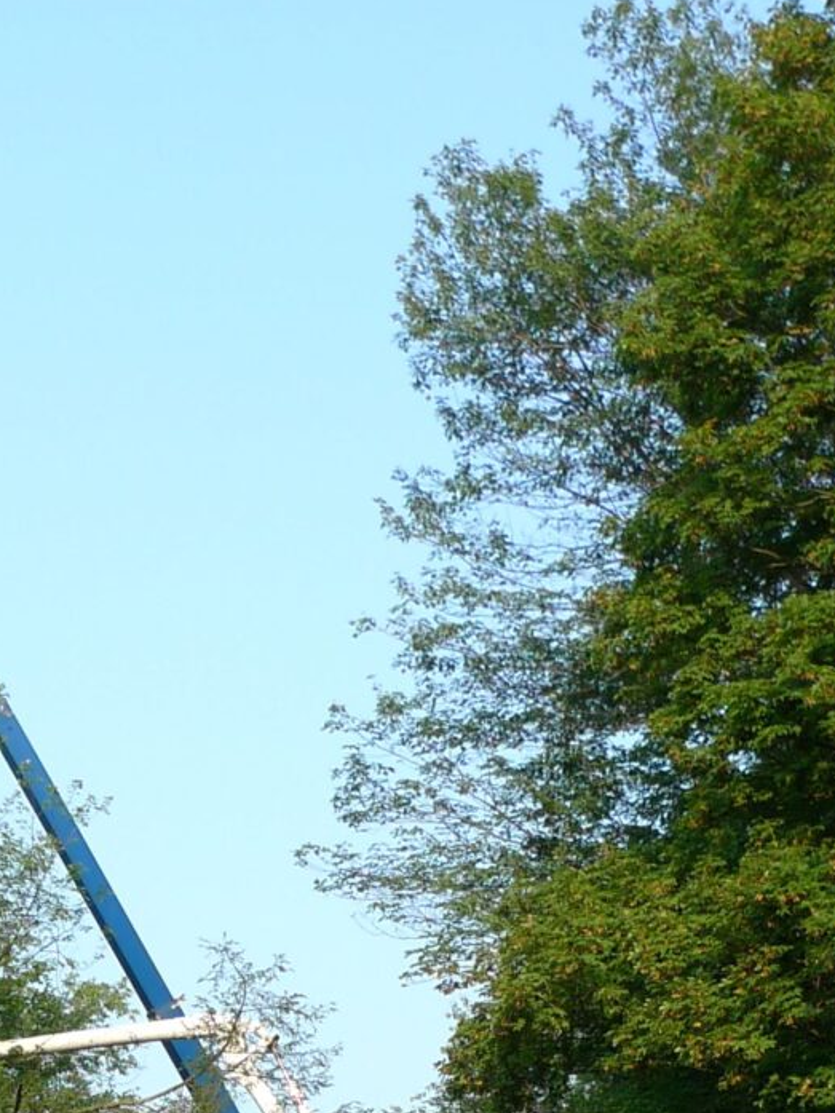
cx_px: 93
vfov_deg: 19.3
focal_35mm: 94
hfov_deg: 15.6
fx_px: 3022
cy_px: 1452
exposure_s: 1/500
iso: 80
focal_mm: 6.8
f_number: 2.8
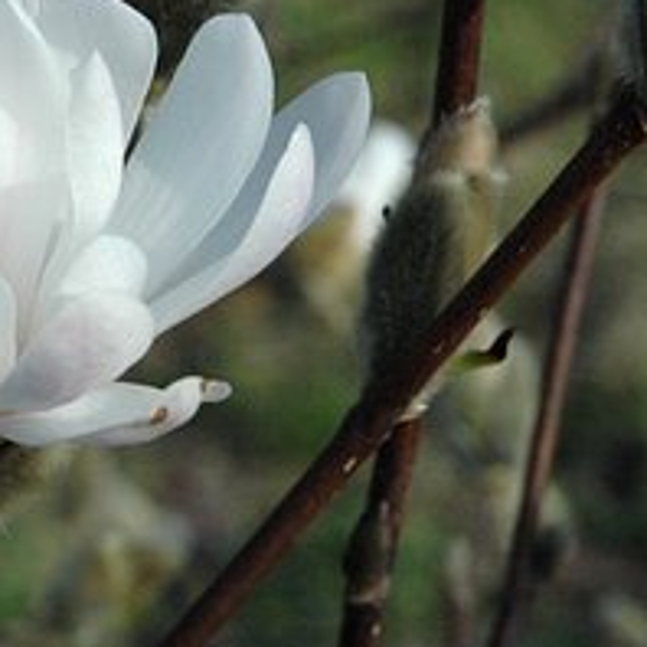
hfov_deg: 7.6
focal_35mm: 230
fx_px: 4864
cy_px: 180
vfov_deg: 7.6
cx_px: 46
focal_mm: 70
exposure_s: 1/640
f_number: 13
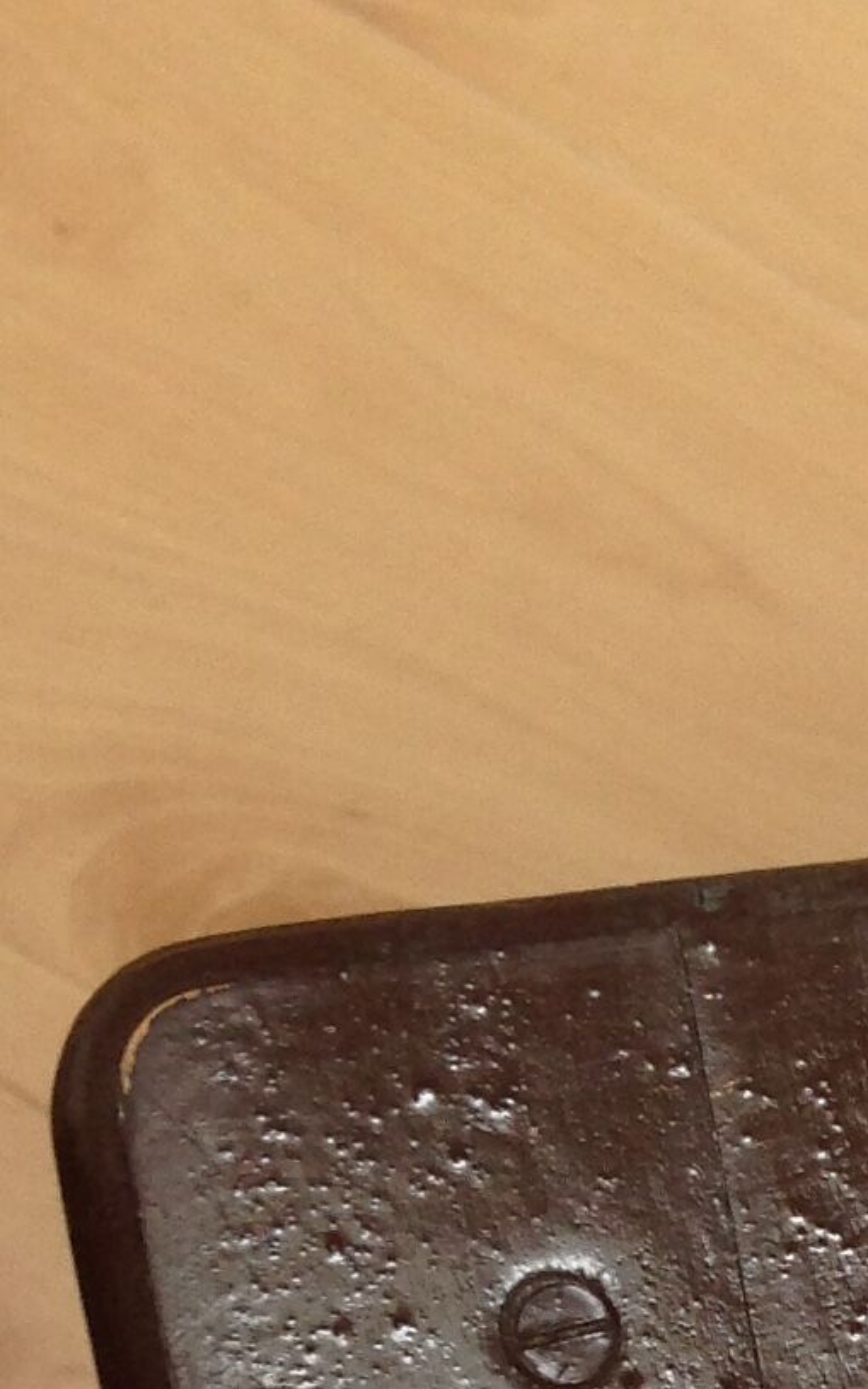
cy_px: 2101
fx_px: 4465
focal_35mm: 118
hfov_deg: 10.4
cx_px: 1596
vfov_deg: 16.1
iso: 64
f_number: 2.4
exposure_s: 1/40
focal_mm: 4.28
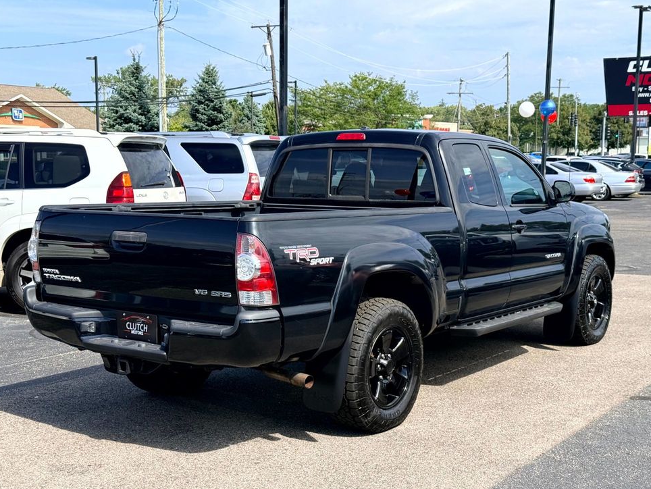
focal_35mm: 51
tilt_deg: -5.0
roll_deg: -1.0
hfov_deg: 37.5
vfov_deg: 28.6
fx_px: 960
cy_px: 249
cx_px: 338
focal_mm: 6.76
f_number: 1.78
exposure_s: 1/3226
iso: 64
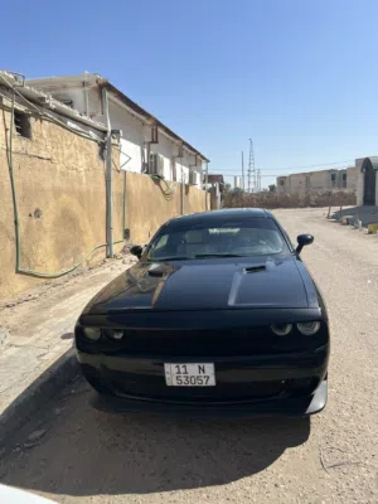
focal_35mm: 26
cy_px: 252
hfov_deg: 53.1
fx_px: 379
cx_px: 189
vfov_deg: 67.3
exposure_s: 1/5076
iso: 50
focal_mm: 5.7
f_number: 1.5
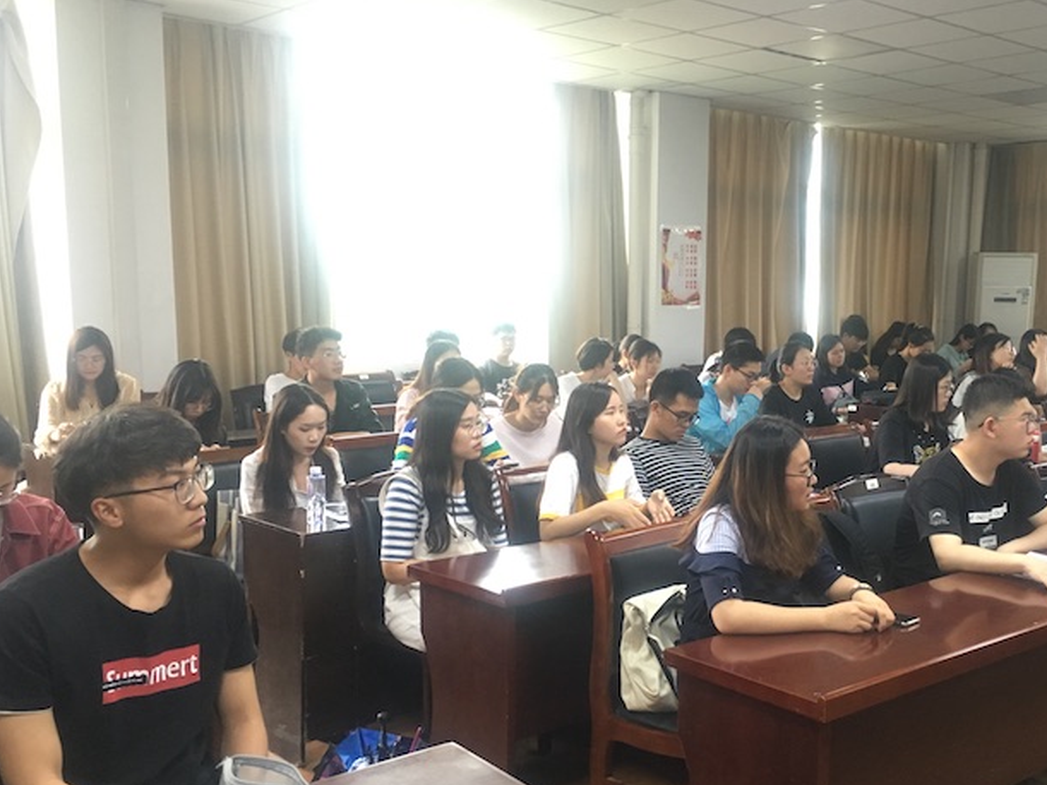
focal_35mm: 38
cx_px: 679
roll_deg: -1.1
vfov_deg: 37.6
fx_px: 1149
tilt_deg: -7.5
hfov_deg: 48.3
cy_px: 459
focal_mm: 4.15
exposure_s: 1/33
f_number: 2.2
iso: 160
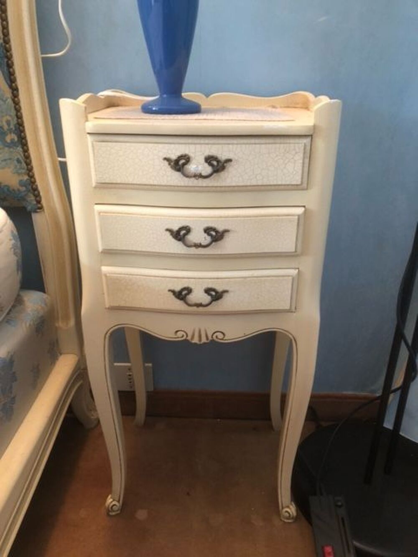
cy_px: 278
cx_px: 209
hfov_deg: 49.8
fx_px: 451
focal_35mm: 28
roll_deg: -1.1
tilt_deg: -25.0
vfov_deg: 63.4
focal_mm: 3.99
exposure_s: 1/4
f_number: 1.8
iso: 100
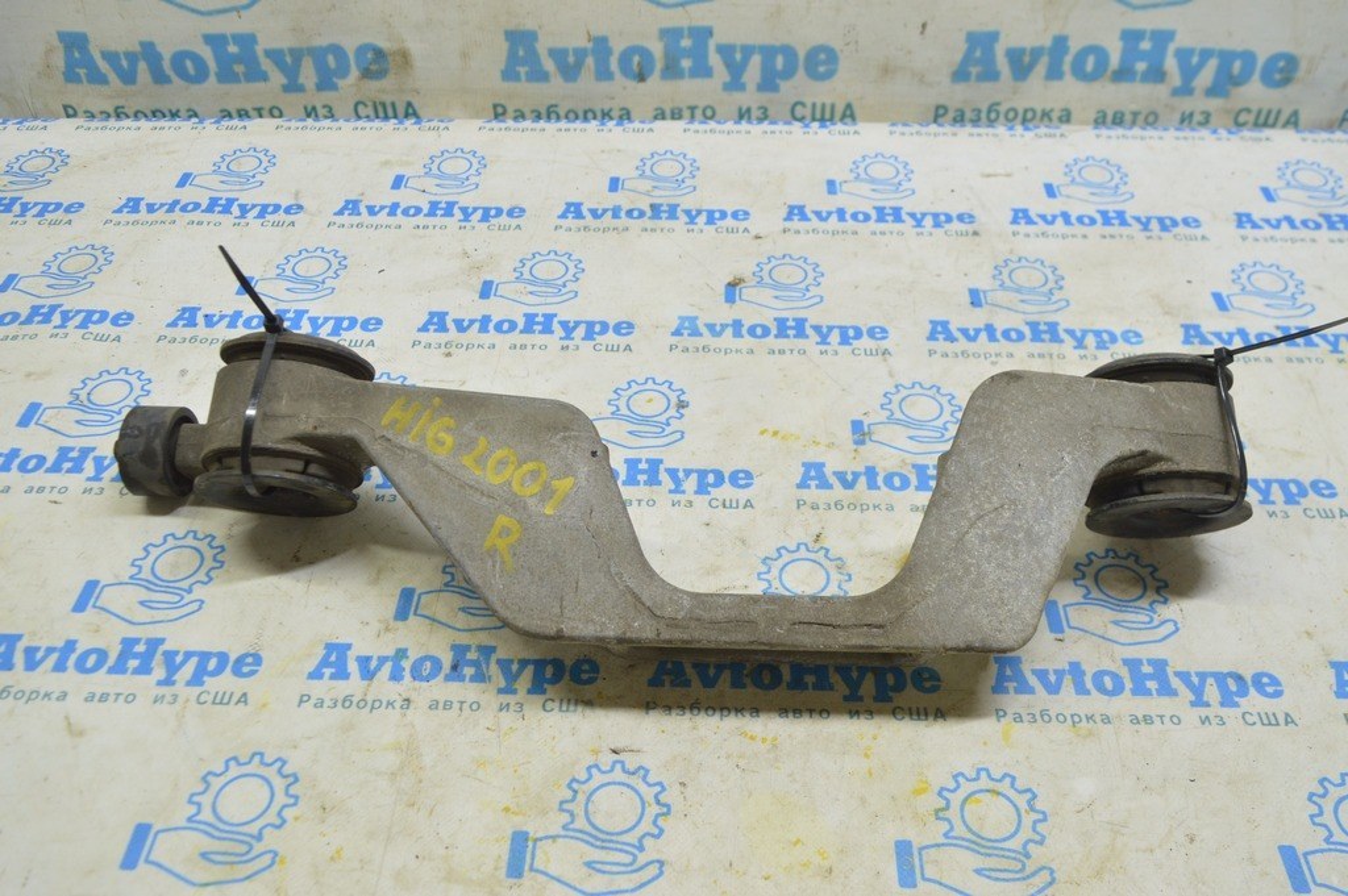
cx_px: 674
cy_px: 448
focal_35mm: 33
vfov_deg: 39.9
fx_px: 1235
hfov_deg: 57.3
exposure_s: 1/20
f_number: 5.6
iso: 400
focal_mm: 22
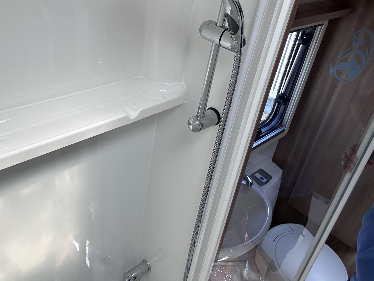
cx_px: 160
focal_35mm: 30
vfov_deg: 46.3
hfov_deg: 59.7
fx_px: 324
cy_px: 103
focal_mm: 2.69
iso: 25
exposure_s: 1/121
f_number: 1.9
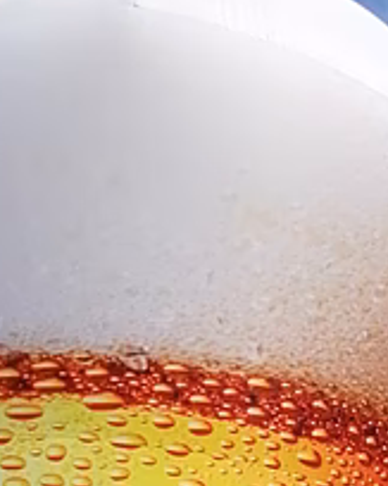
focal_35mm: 71
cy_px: 729
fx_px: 1020
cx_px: 174
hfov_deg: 21.5
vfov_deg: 22.1
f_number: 2.4
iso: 50
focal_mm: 2.7
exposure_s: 1/2262
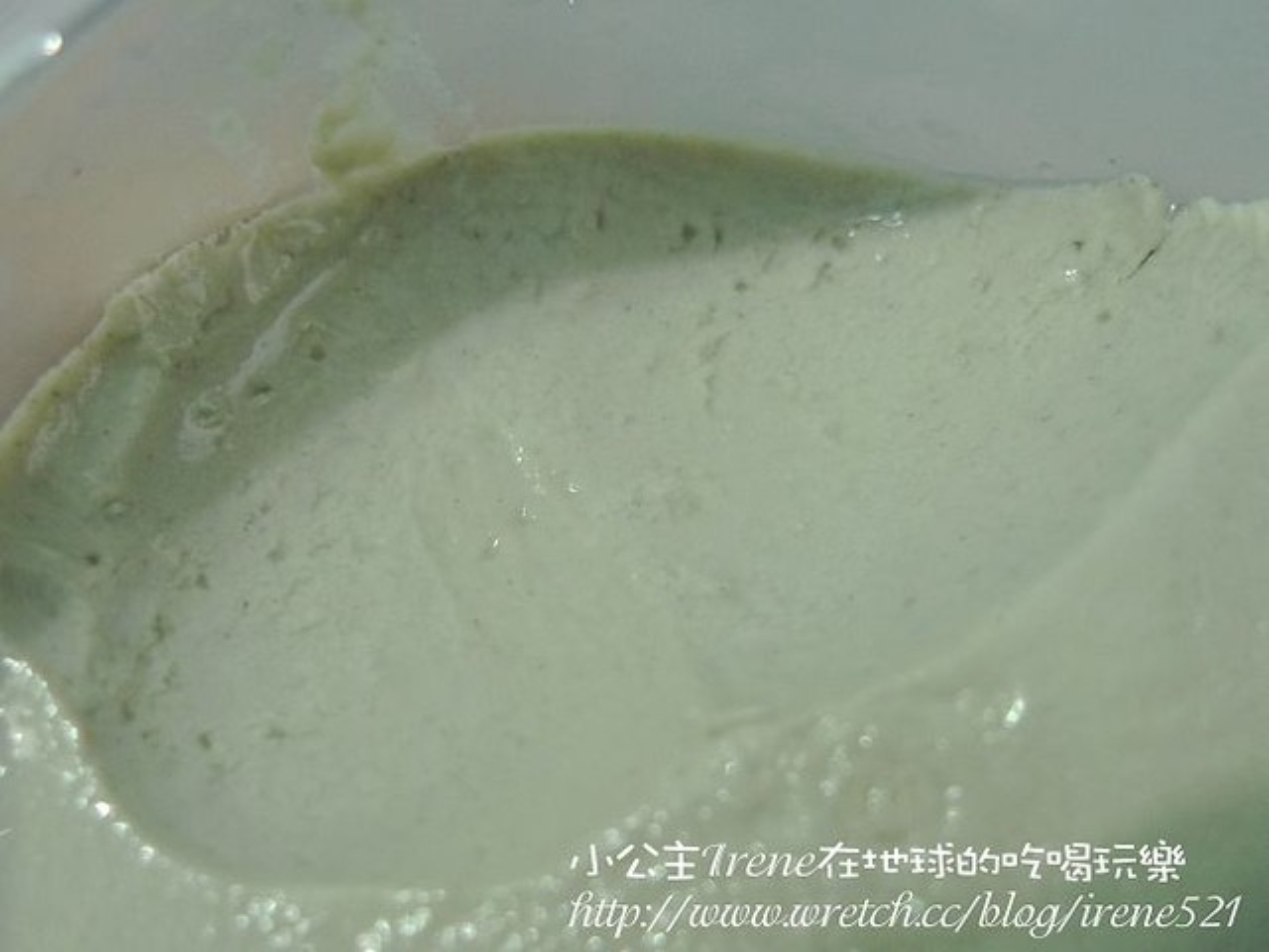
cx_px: 634
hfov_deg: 40.4
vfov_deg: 30.9
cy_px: 476
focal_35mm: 47
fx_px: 1723
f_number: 2.1
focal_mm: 5.4
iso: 200
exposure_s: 1/20
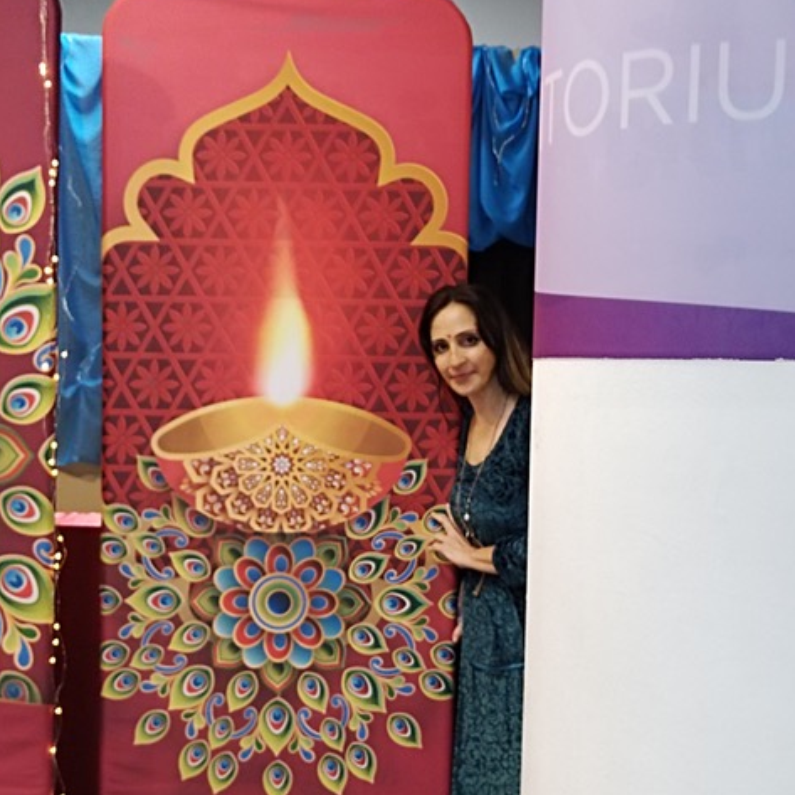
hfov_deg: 28.2
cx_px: 398
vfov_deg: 28.0
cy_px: 516
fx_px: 1585
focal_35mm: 61
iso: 837
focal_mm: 4.75
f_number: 1.8
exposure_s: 1/25
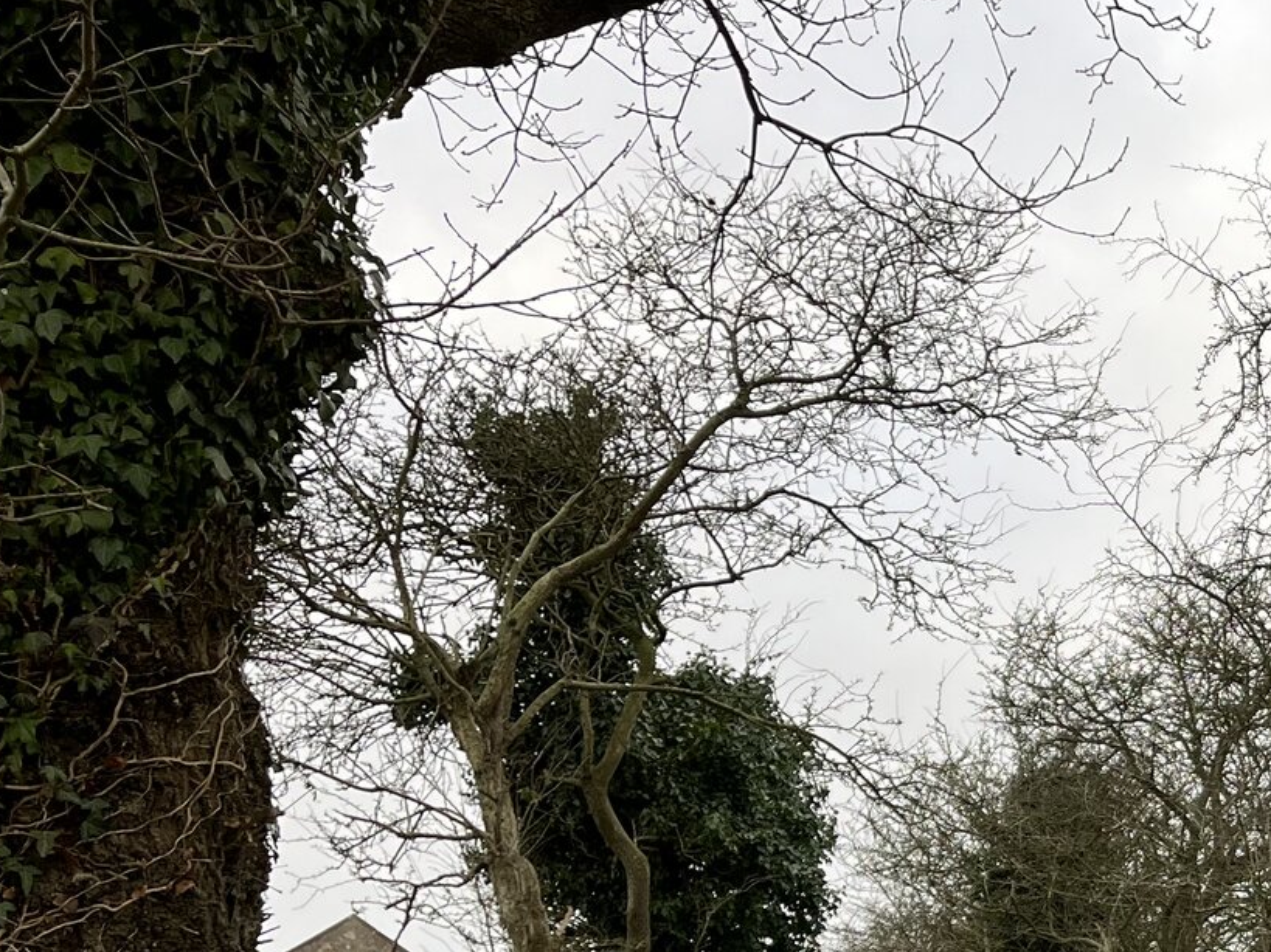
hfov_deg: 27.2
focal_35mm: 64
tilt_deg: +7.3
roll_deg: +0.3
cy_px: 1009
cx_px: 1468
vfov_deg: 21.9
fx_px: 2350
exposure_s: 1/515
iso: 50
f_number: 1.6
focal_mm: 5.1
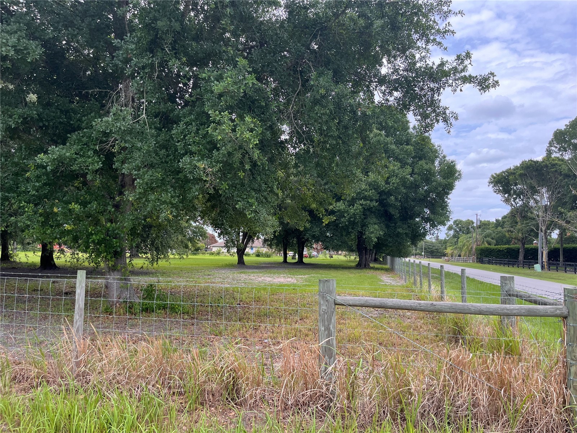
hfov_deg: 67.3
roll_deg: -1.0
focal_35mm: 26
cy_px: 216
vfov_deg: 53.1
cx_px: 288
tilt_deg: +3.3
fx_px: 433
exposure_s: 1/742
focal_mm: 5.1
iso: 50
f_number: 1.6
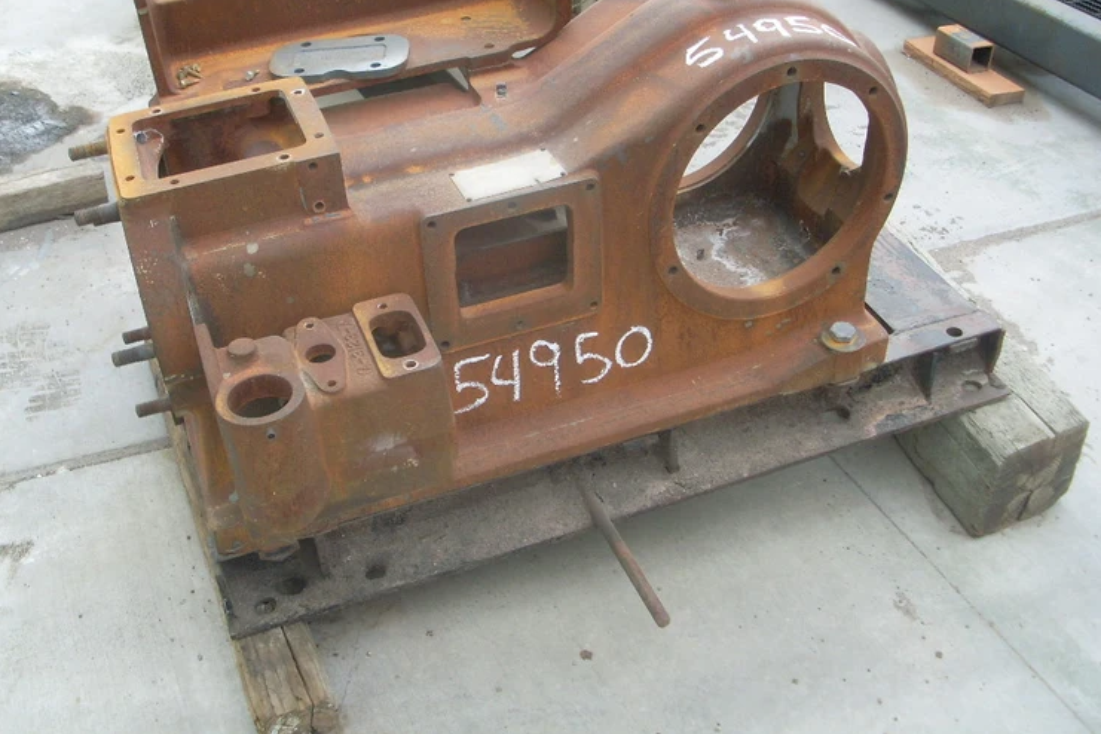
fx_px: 1223
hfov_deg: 48.5
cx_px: 554
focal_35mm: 40
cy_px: 317
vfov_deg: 33.4
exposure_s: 1/60
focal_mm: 6.3
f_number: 7.7
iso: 80
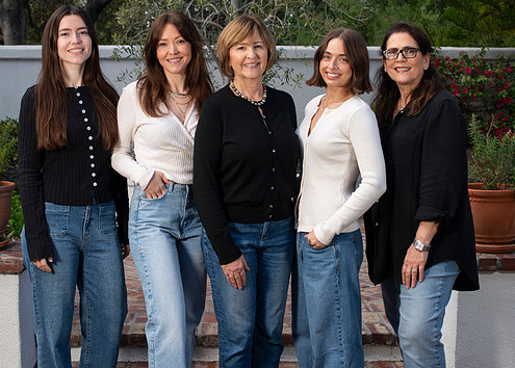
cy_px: 173
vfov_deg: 21.3
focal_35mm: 67
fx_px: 980
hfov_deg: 29.4
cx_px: 247
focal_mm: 50
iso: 250
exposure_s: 1/200
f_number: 7.1
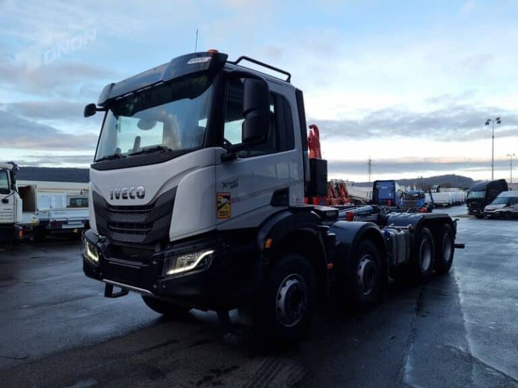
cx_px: 259
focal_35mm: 26
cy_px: 194
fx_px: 389
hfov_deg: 67.3
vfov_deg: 53.1
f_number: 1.8
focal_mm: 5.4
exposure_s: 1/305
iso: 50
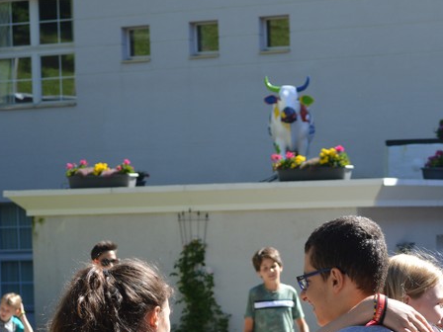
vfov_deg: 10.0
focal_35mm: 148
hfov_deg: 13.2
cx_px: 403
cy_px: 318
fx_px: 1895
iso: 140
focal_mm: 45
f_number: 5.3
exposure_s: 1/250
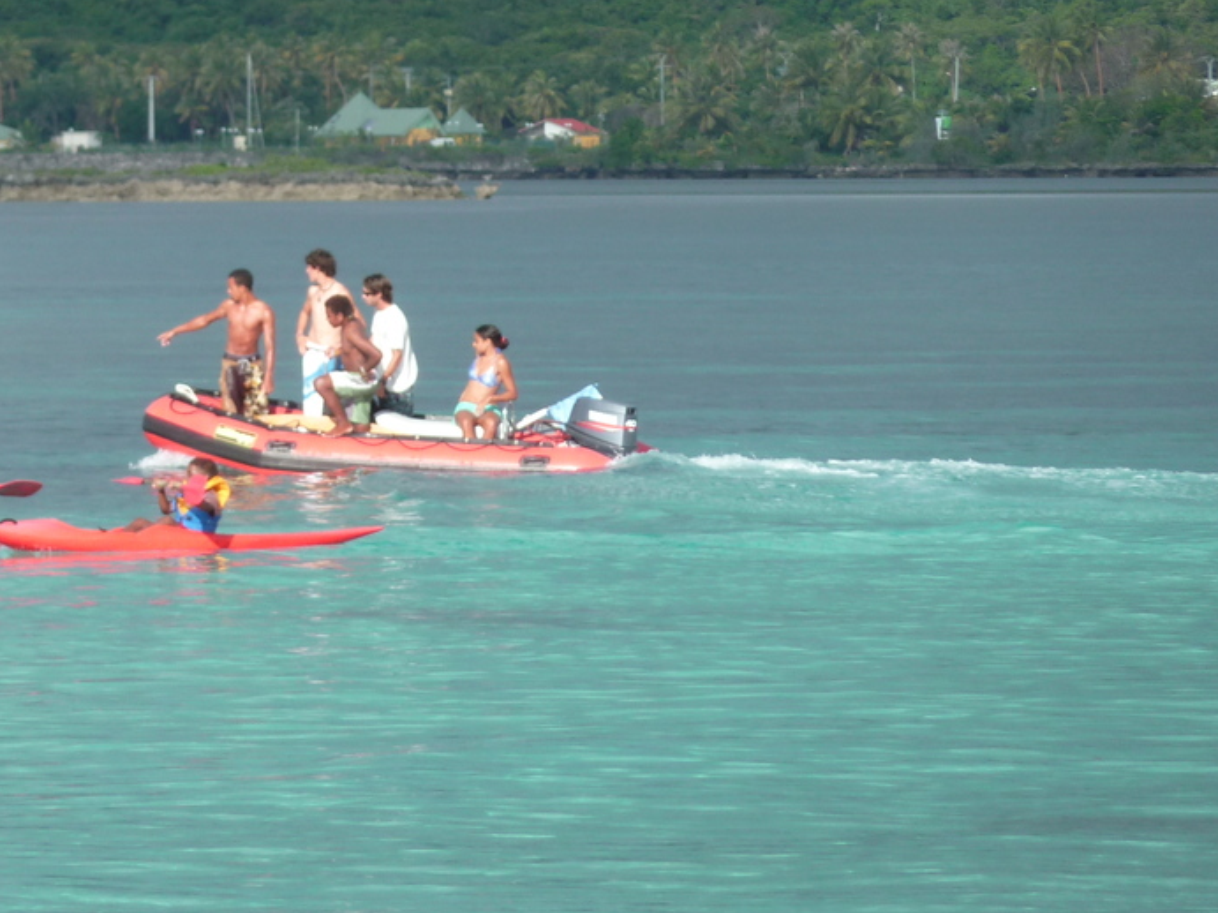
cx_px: 180
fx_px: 18329
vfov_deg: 2.9
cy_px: 169
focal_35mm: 521
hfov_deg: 3.8
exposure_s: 1/250
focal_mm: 49.2
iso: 80
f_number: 4.9
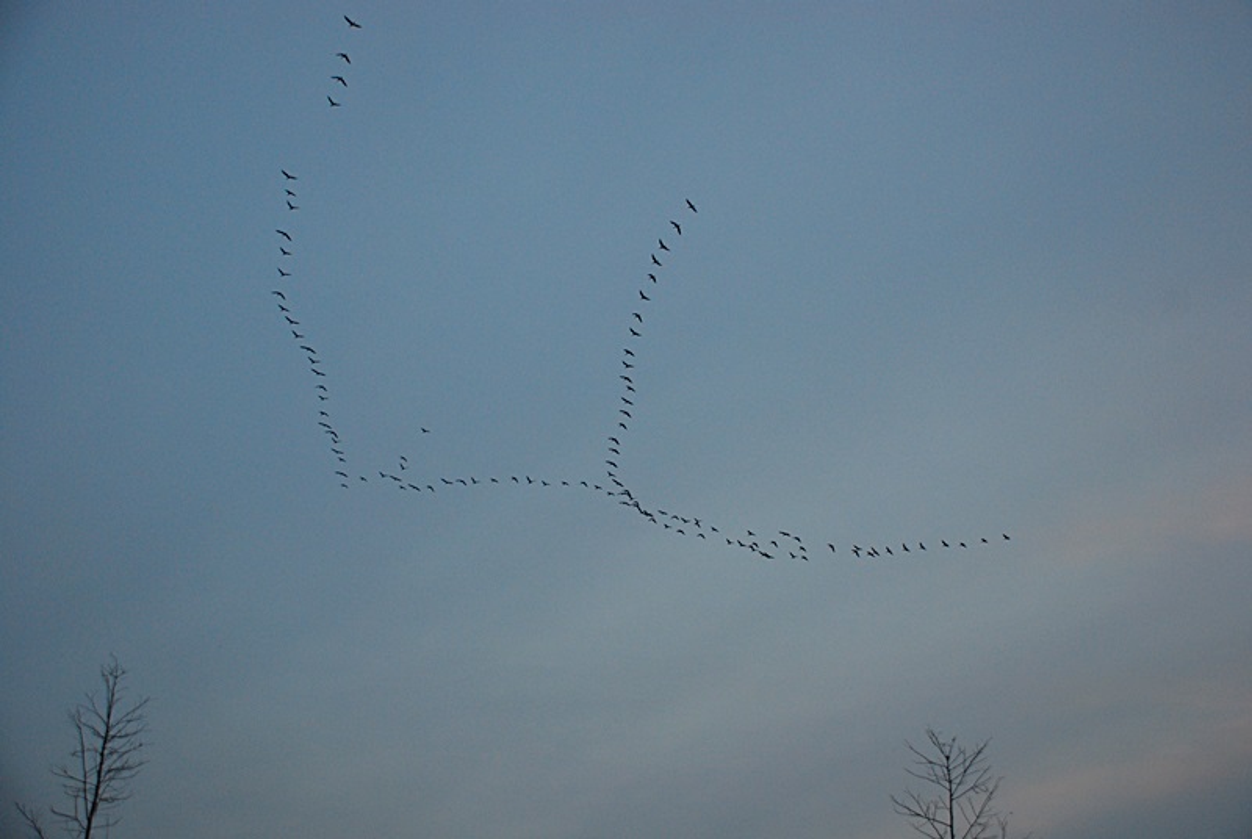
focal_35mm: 42
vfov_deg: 32.0
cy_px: 420
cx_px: 626
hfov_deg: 46.3
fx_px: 1463
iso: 400
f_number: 4
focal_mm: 28
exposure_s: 1/200
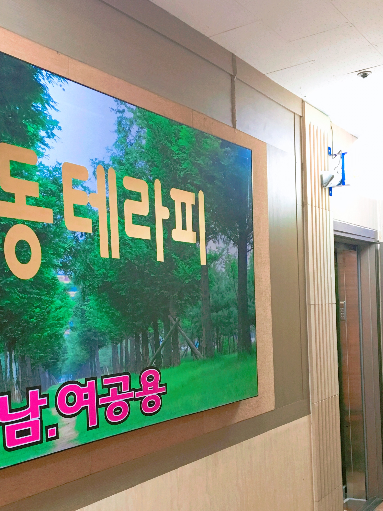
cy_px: 340
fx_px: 664
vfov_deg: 41.5
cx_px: 174
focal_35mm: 45
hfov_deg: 32.2
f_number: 2.2
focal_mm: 4.15
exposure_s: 1/30
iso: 125
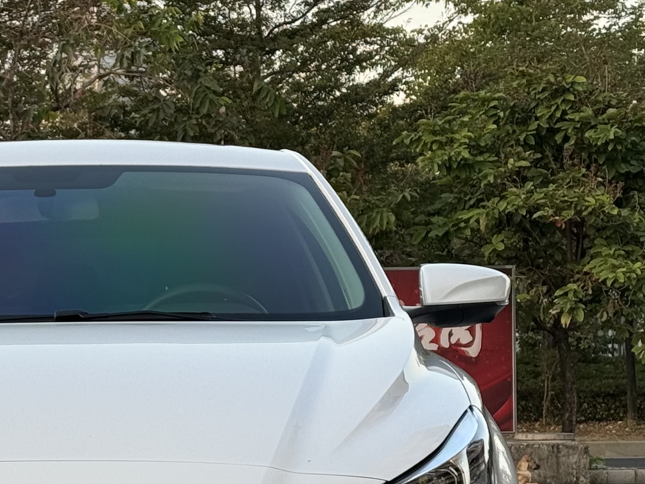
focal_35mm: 139
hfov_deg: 14.0
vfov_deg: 10.6
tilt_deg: -1.3
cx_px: 14
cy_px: 434
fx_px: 2590
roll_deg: +0.5
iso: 64
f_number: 1.78
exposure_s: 1/268
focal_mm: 6.76
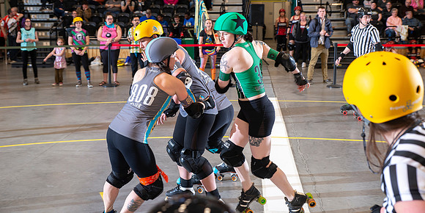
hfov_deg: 42.6
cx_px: 212
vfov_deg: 22.0
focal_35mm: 50
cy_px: 71
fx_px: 545
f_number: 5.6
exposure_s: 1/160
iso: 640
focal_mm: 46
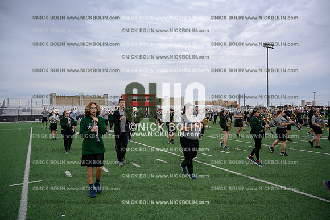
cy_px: 110
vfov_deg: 53.2
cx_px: 165
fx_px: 220
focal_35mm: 24
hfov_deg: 73.7
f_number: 4
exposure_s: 1/640
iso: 200
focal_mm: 24
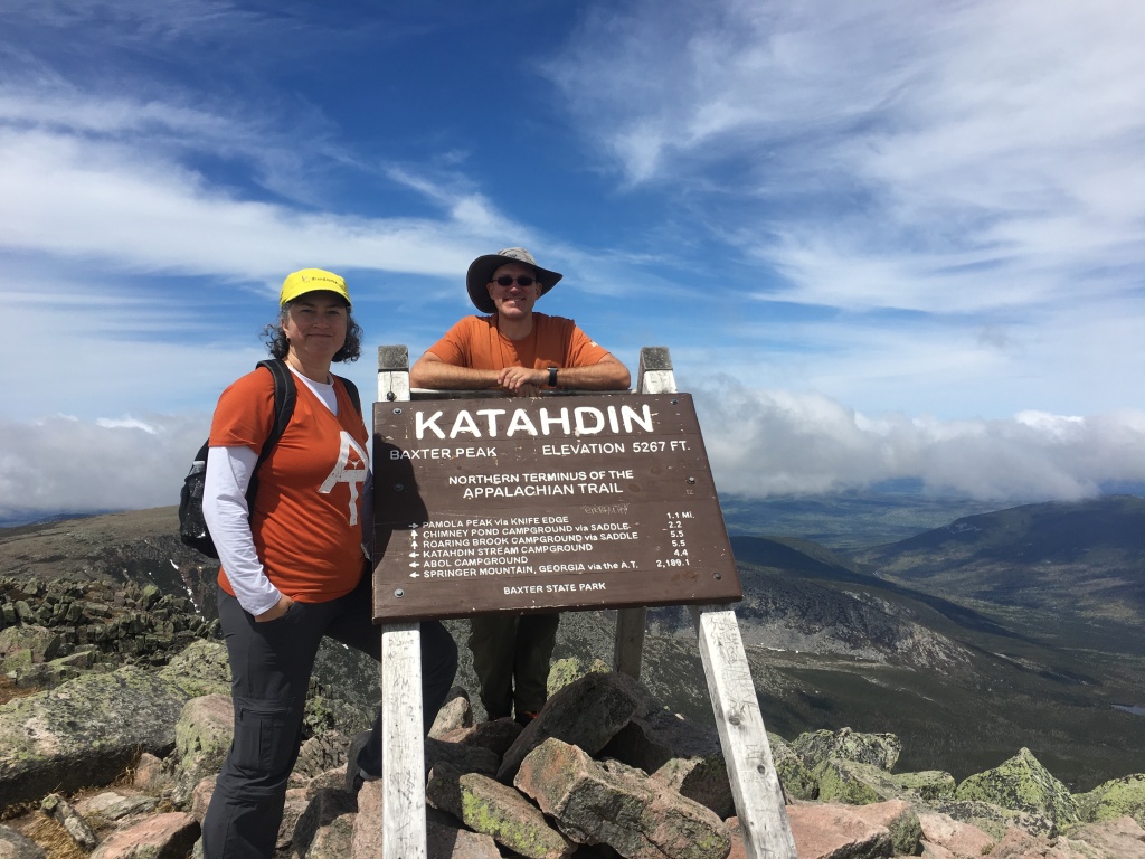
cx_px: 572
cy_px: 430
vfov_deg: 48.2
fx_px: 959
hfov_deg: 61.7
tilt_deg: +1.2
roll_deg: +1.2
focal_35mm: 29
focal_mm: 4.15
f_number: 2.2
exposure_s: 1/2747
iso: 25
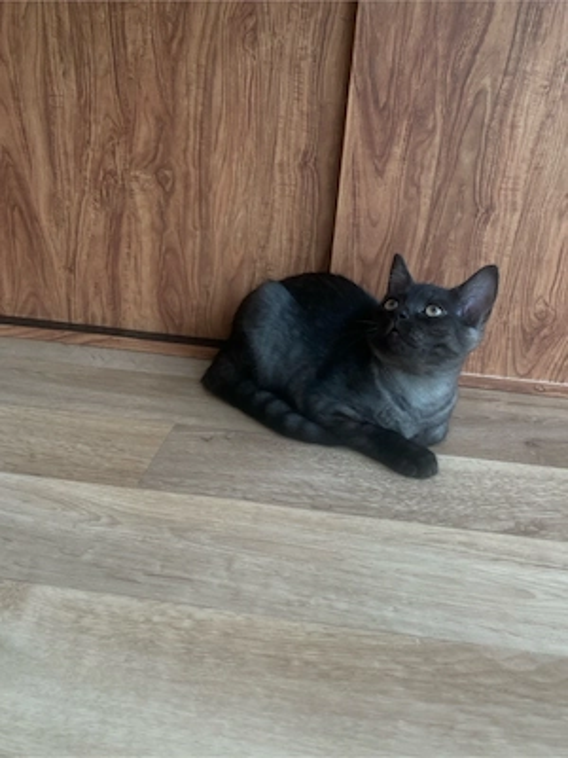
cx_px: 284
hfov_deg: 53.1
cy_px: 379
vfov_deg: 67.3
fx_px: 569
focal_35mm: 26
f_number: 1.8
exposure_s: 1/111
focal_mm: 4.25
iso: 125
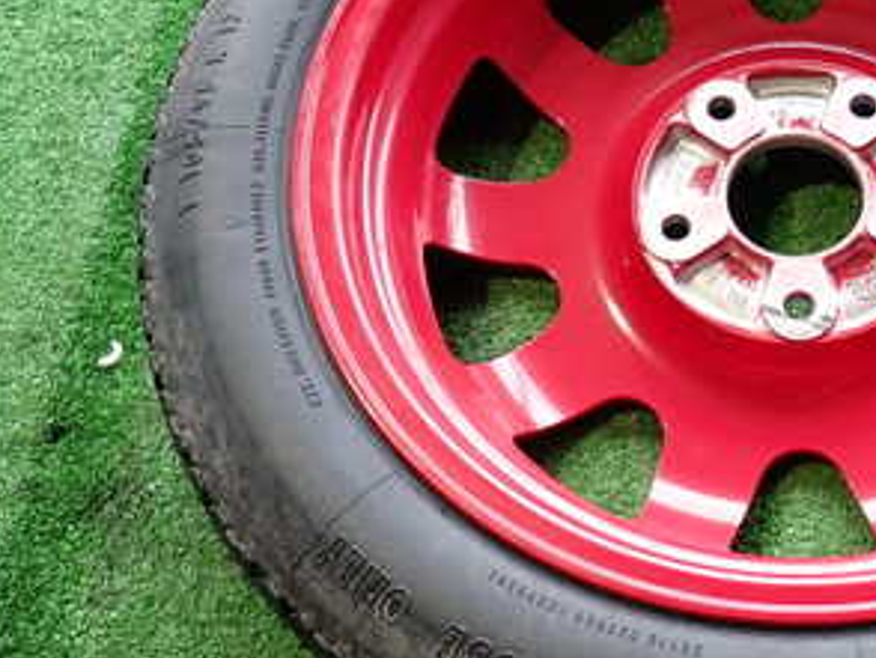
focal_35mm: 51
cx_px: 763
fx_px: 1292
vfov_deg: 28.5
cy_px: 259
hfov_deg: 35.6
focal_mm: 4.5
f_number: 2
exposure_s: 1/50
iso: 200
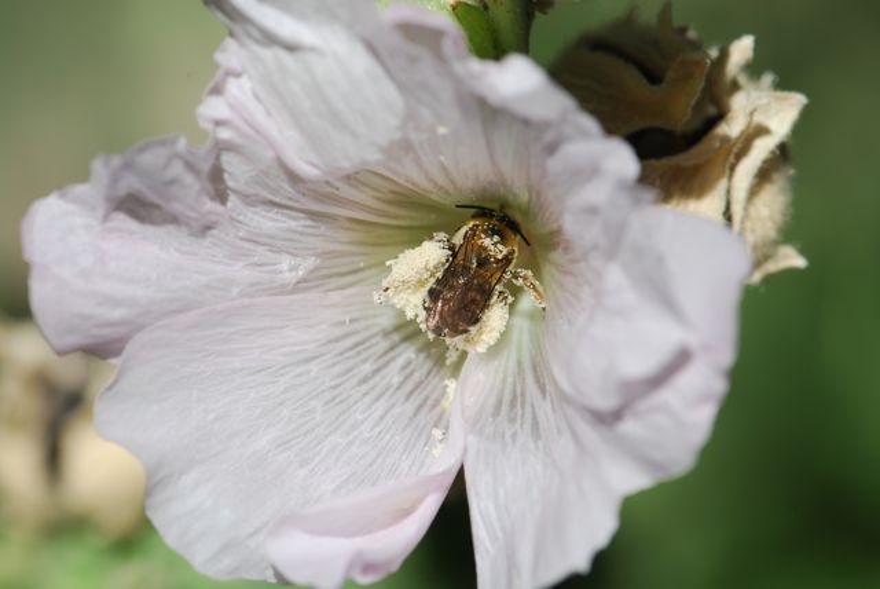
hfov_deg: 13.0
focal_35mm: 158
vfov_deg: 8.7
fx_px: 3853
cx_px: 440
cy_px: 294
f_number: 8
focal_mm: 105
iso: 100
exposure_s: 1/200
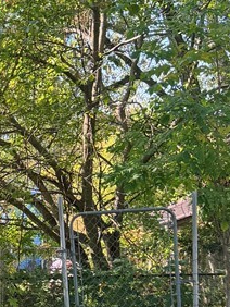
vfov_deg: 21.8
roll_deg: +1.9
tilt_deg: -2.3
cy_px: 292
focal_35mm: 87
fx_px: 770
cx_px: -127
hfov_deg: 15.5
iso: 100
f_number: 1.78
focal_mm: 6.76
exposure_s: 1/683
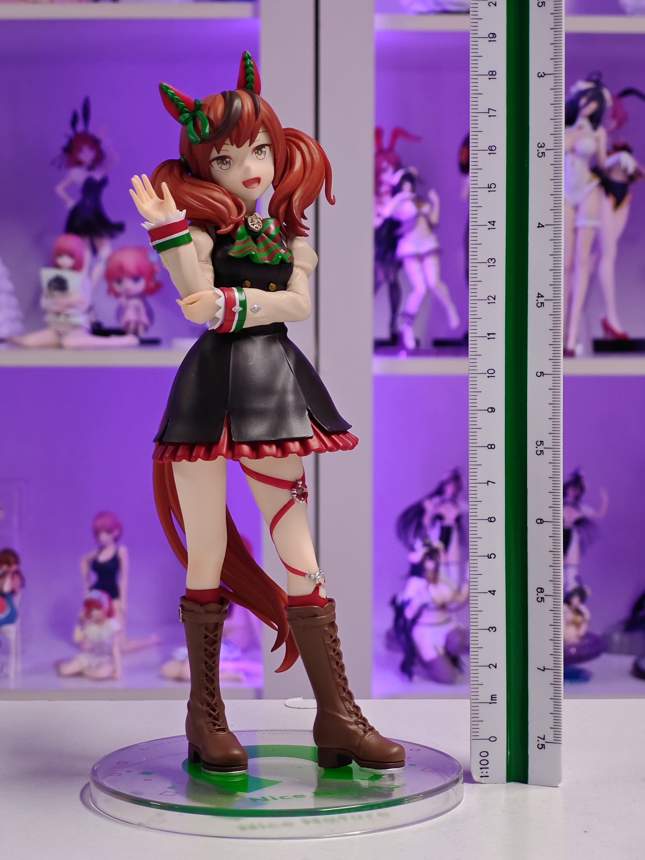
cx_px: 322
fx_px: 1988
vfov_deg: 24.4
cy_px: 430
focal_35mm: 80
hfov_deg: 18.4
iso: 640
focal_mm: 7.48
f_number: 2.4
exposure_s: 1/33.3
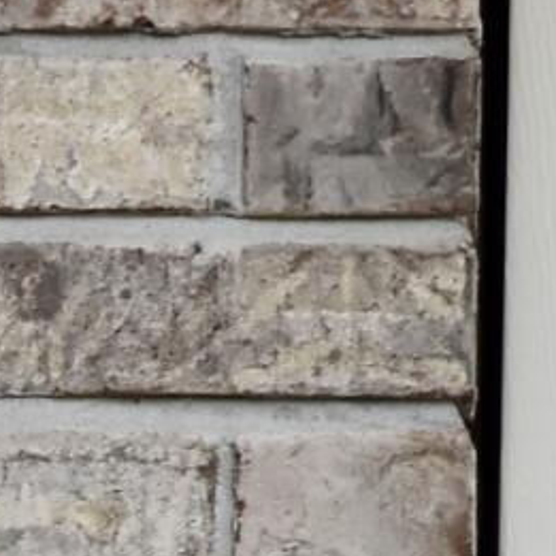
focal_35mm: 1539
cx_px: -396
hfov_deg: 1.1
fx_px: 27965
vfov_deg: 1.1
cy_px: 995
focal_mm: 105
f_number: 8
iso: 250
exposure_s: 1/250
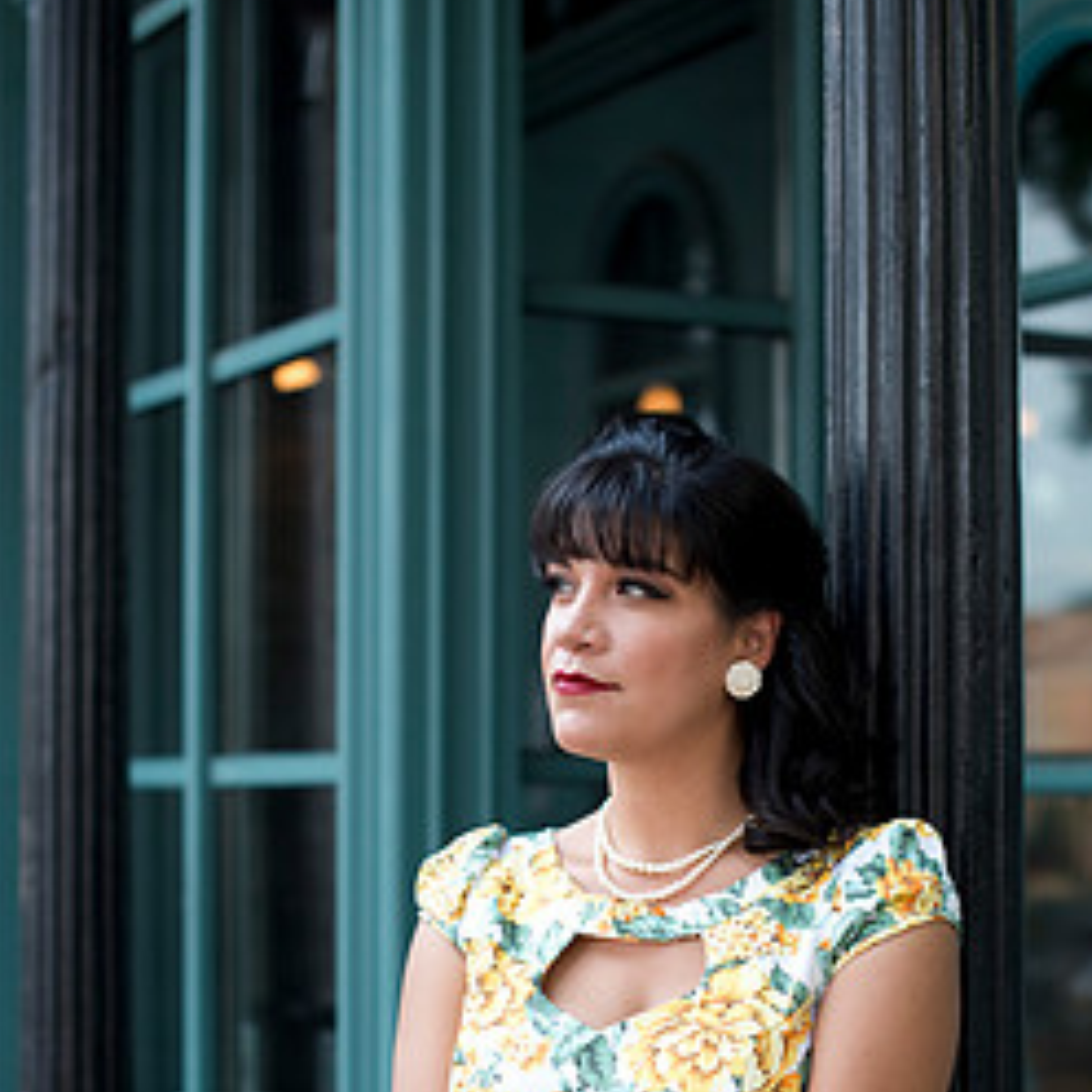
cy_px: 850
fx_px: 2748
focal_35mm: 77
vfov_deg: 22.2
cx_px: 586
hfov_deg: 22.5
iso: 200
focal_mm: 50
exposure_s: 1/400
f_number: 2.5
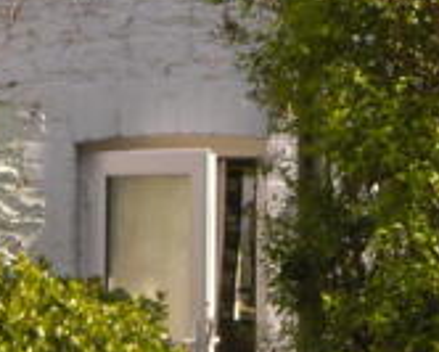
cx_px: 172
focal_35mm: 111
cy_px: -34
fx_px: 1443
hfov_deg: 17.3
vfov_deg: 13.6
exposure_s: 1/250
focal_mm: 20
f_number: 8
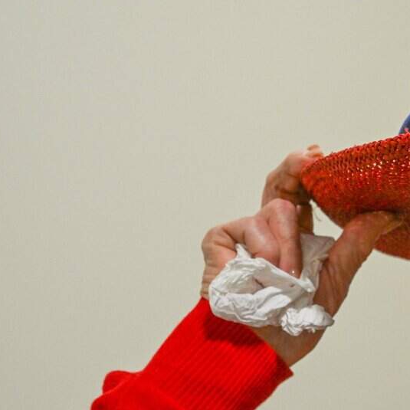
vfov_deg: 21.6
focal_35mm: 80
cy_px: 276
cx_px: 442
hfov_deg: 20.7
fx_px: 1072
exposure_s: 1/60
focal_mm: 42
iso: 1600
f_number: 9
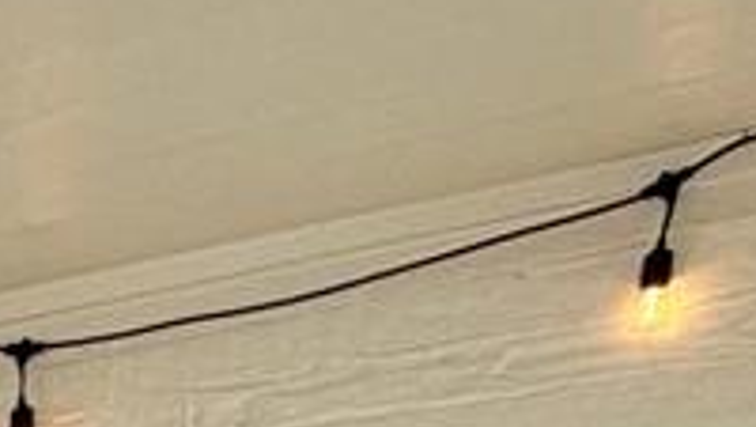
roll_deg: +3.6
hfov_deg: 12.7
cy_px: 1610
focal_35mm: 122
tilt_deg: -12.8
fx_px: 2448
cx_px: -1157
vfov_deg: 7.5
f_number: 2.2
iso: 50
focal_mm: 2.22
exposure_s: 1/120
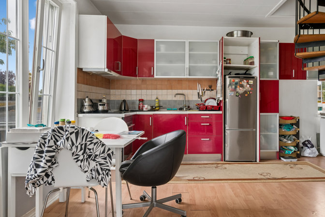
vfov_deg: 51.3
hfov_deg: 71.0
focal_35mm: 25
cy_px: 105
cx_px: 190
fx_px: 226
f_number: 7.1
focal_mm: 21
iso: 800
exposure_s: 1/8
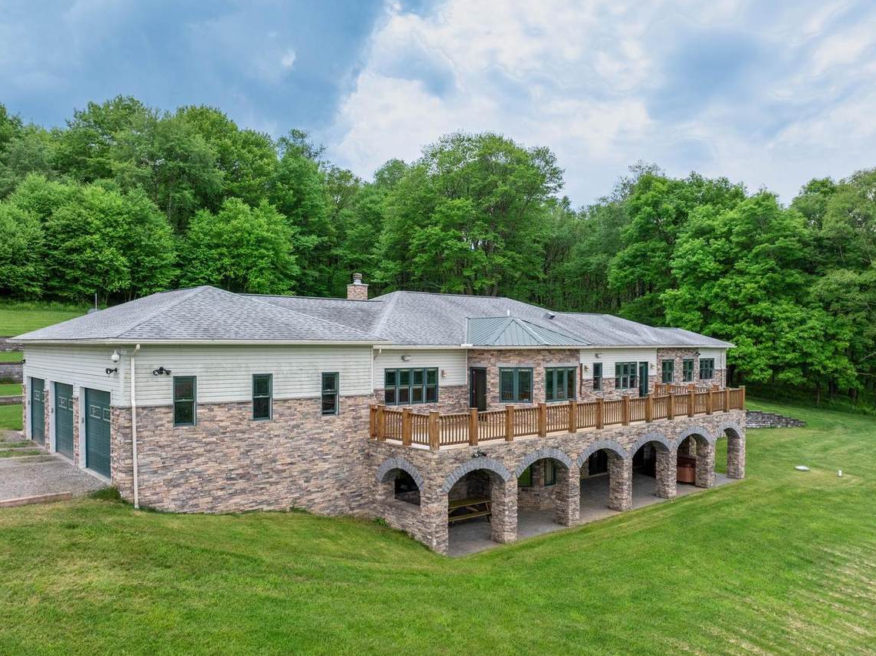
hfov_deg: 65.4
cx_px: 430
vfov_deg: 51.2
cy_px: 355
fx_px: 683
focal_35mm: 27
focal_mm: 12.29
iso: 220
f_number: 2.8
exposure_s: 1/500
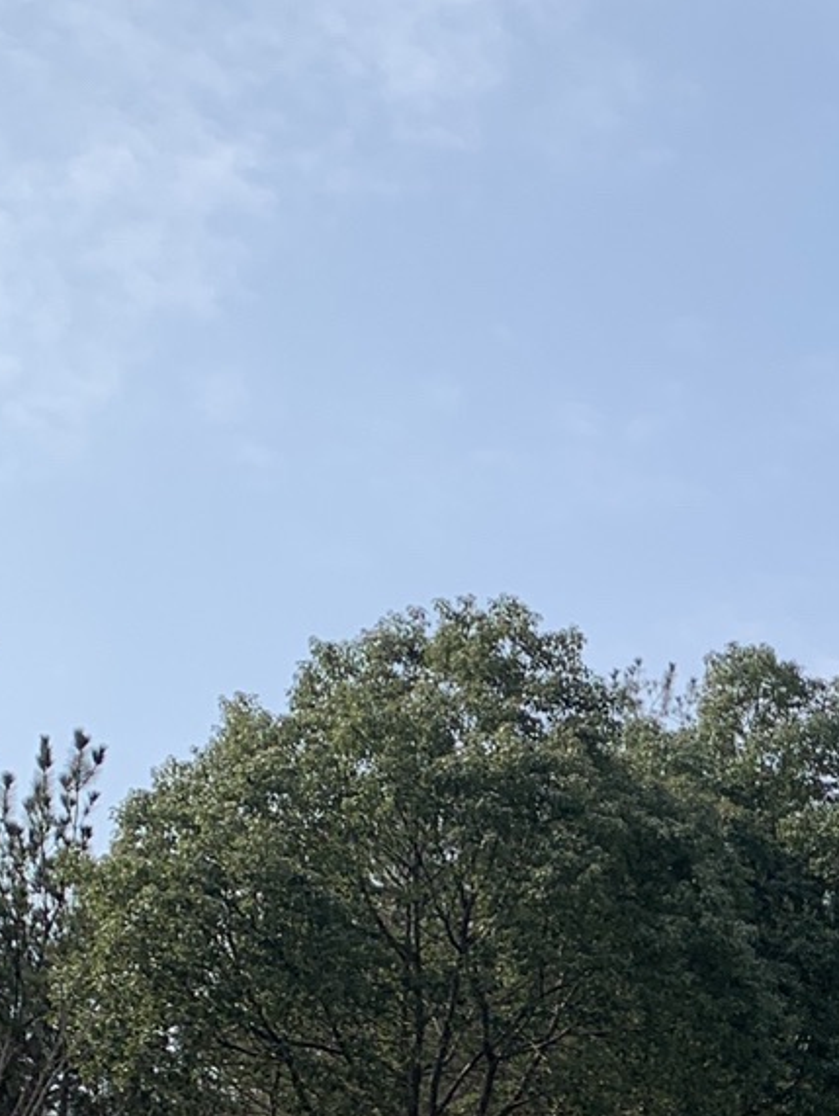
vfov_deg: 20.4
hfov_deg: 15.0
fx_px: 2938
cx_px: 1281
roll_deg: -0.2
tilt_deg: +17.7
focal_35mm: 91
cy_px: 1265
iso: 25
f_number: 1.8
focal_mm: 4.25
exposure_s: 1/2114
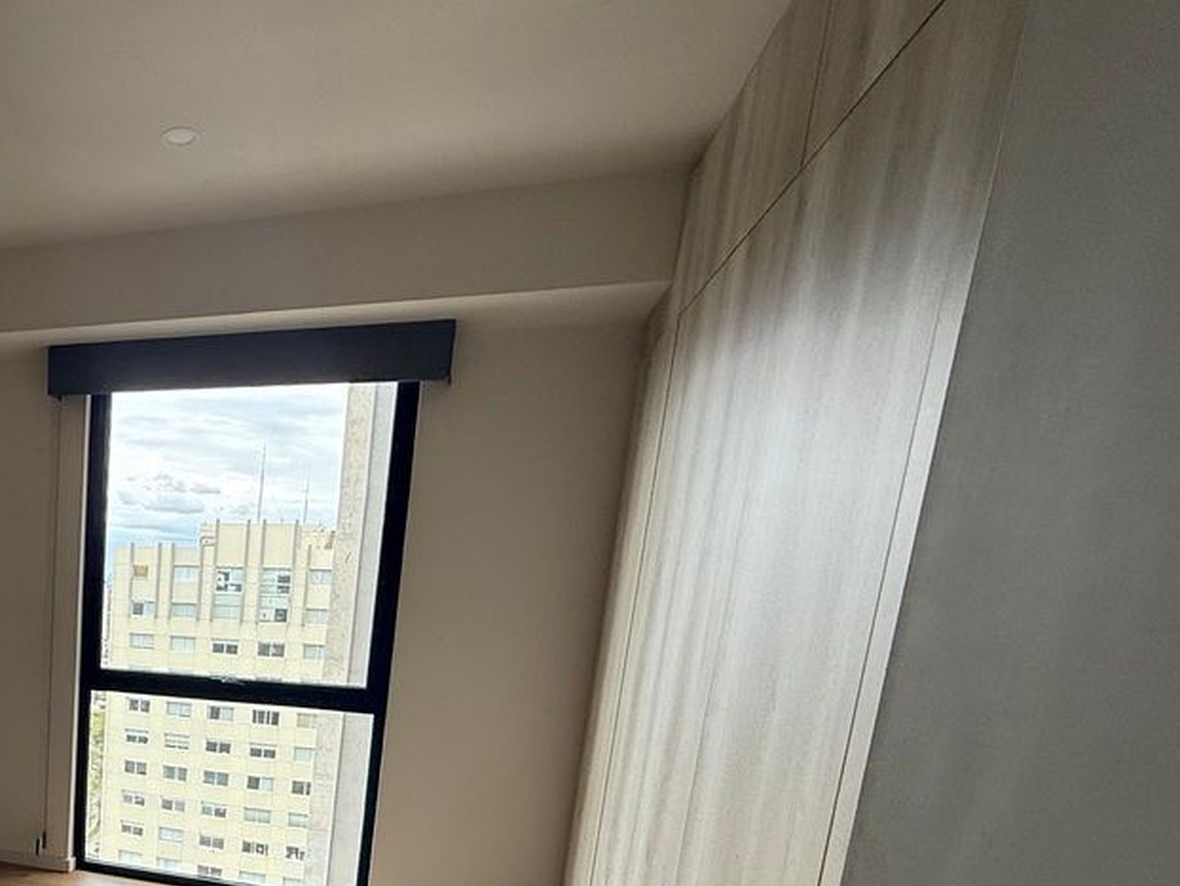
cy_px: 763
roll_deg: -2.6
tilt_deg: -11.1
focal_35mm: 27
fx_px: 921
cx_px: 68
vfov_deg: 47.3
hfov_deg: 54.6
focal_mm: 2.22
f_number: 2.2
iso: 50
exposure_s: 1/275
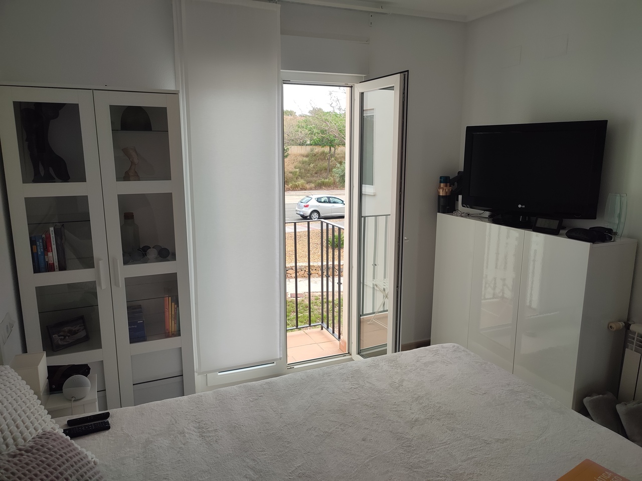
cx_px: 321
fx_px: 464
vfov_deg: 54.9
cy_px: 240
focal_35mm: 25
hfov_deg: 69.4
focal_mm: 6.04
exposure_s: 1/155
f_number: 1.9
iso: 50
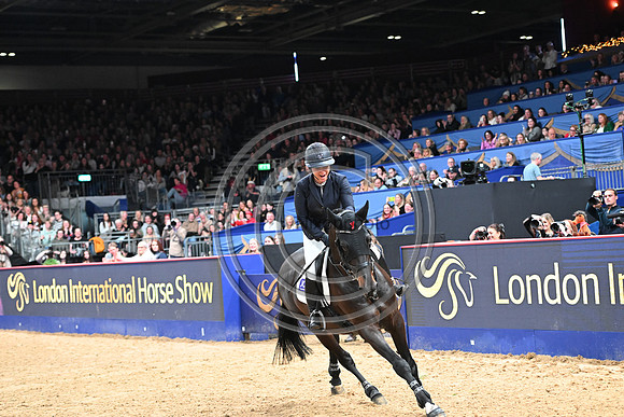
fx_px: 1422
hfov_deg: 24.8
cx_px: 312
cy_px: 208
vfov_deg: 16.7
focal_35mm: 82
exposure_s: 1/800
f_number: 3.5
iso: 6400
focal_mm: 82
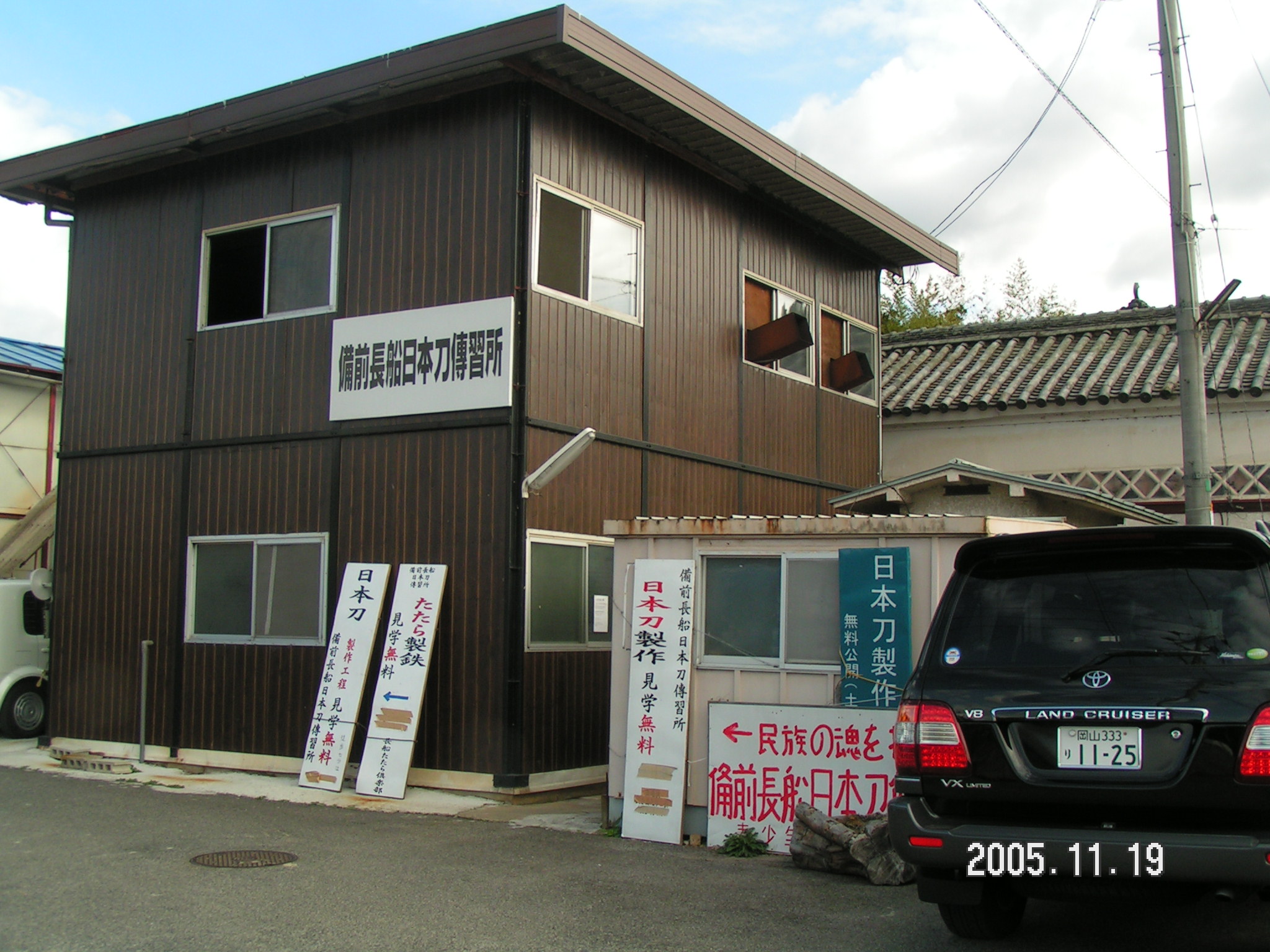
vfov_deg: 35.1
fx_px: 1504
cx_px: 635
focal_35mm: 41
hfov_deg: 45.8
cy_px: 476
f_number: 5.6
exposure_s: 1/160
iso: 50
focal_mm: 6.3
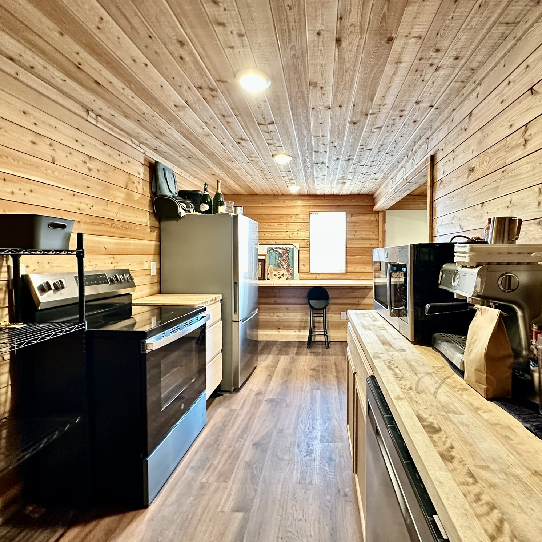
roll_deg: -0.2
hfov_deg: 83.5
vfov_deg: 84.0
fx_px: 301
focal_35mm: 17
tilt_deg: -3.1
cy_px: 269
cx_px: 308
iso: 640
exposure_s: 1/60
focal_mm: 2.22
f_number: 2.2
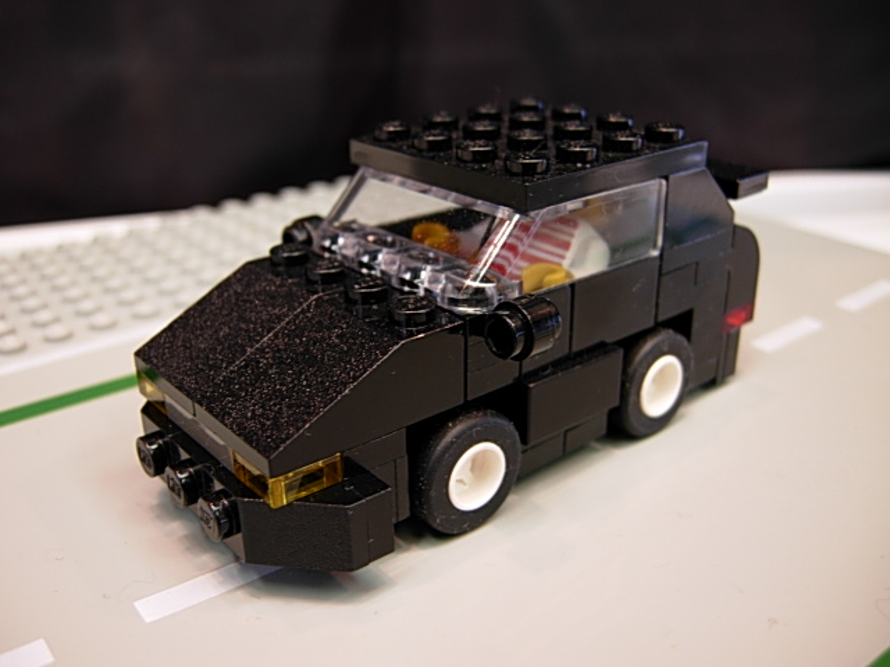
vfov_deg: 39.7
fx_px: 926
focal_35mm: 36
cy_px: 334
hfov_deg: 51.4
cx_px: 445
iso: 50
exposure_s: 1/5
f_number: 2.7
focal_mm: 7.5
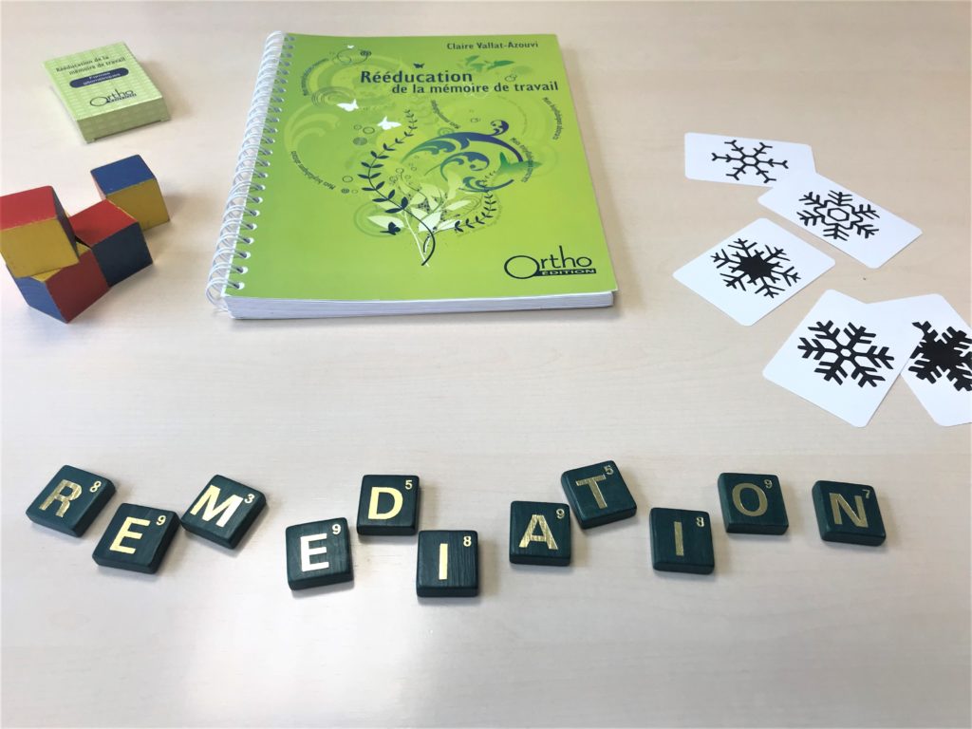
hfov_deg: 63.4
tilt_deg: -50.1
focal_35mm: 28
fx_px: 786
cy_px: 364
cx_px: 486
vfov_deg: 49.7
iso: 20
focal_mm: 3.99
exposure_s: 1/100
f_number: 1.8
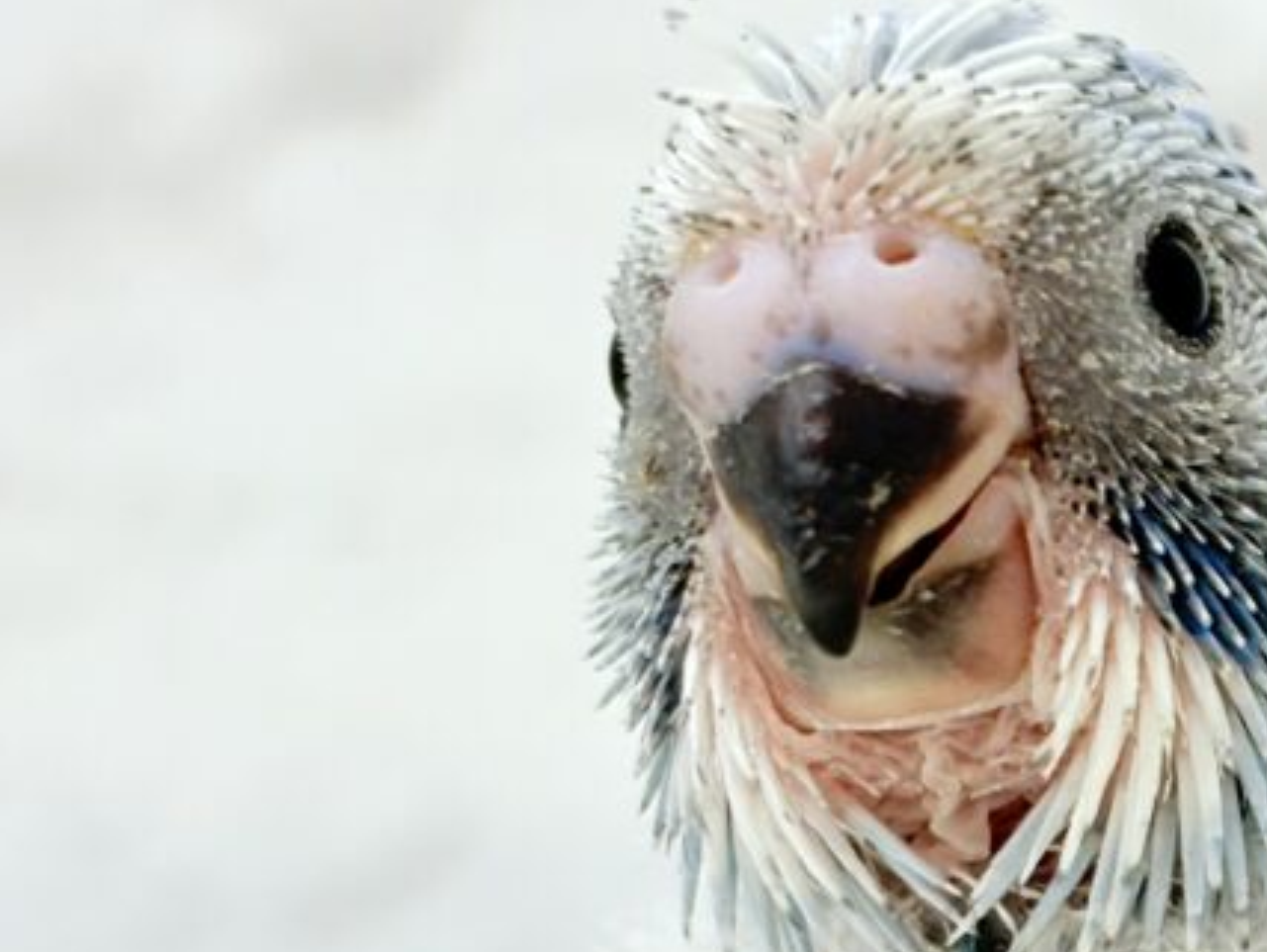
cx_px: 1282
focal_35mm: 146
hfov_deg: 13.3
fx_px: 5348
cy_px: 857
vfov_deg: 10.1
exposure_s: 1/100
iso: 64
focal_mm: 5.96
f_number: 1.6
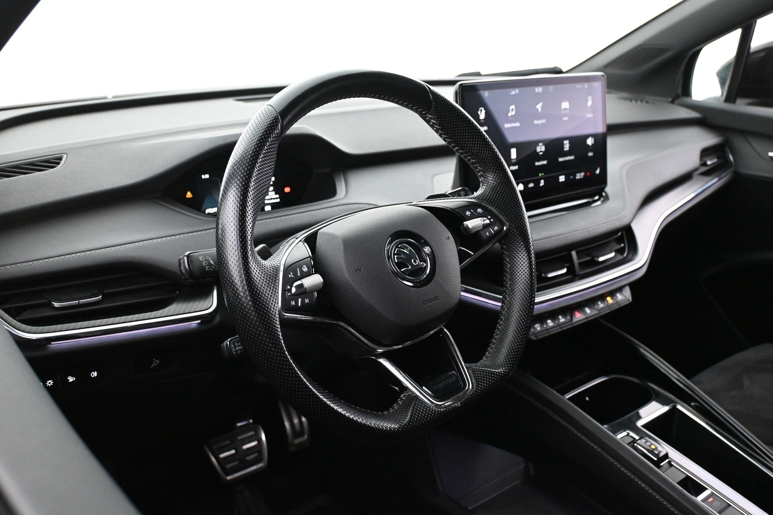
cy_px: 258
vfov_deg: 39.1
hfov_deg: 56.1
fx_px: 725
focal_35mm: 34
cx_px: 386
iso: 4000
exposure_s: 1/30
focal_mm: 22.5
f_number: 4
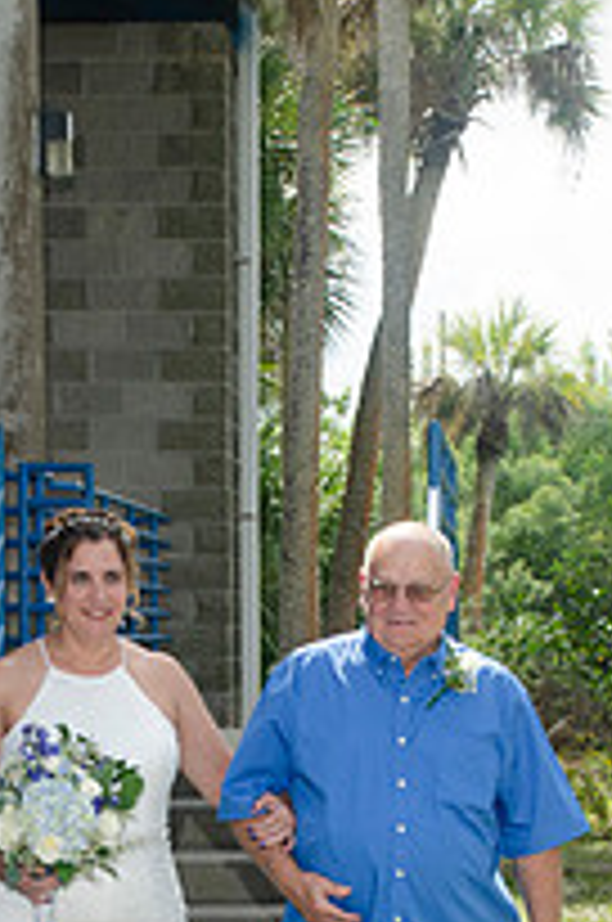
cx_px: 230
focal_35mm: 115
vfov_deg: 17.4
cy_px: 922
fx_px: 2942
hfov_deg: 11.9
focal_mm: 35
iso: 100
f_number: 7.1
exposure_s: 1/200
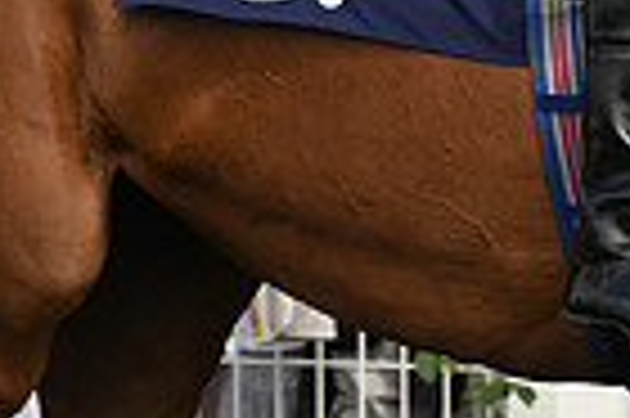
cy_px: -357
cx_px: 670
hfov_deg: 3.1
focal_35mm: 663
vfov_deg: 2.1
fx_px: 11589
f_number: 5.6
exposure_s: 1/2500
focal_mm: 160
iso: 500
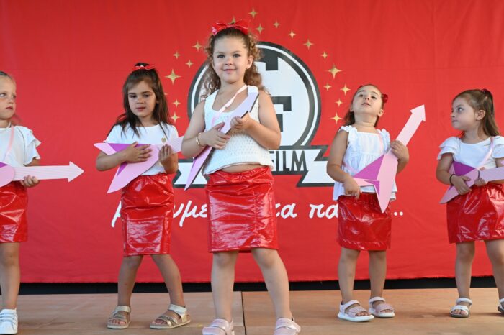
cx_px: 252
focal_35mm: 43
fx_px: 602
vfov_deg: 31.2
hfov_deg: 45.4
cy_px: 168
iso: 1250
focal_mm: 43
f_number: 5.6
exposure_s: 1/320
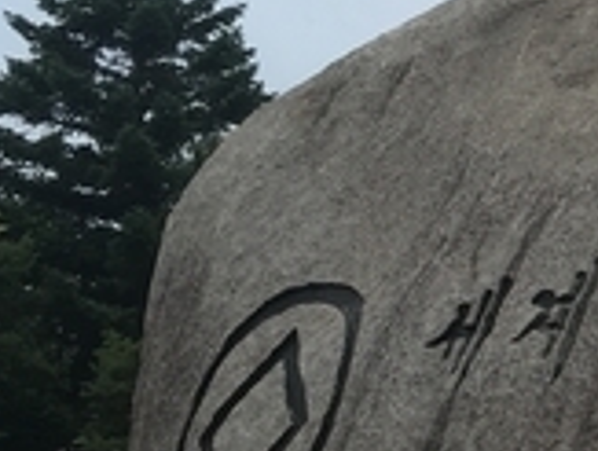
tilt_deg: +3.7
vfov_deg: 10.4
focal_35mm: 142
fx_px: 2459
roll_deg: +0.7
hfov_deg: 12.3
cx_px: 1178
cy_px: 506
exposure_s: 1/864
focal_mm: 4.15
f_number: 2.2
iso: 25
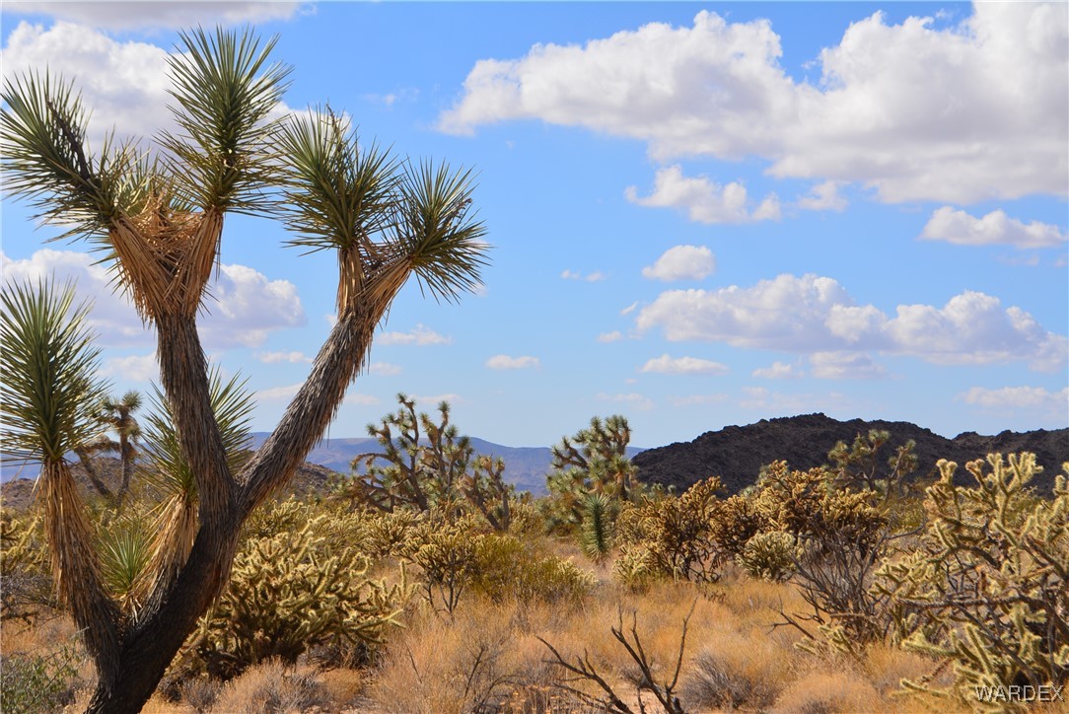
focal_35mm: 82
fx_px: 2451
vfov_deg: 16.6
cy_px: 357
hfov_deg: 24.6
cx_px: 534
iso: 200
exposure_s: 1/400
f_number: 11
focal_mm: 55
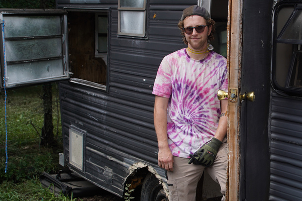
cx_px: 256
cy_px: 135
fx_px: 629
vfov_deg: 18.1
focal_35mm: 75
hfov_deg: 26.3
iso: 100
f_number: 5
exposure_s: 1/640
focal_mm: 44
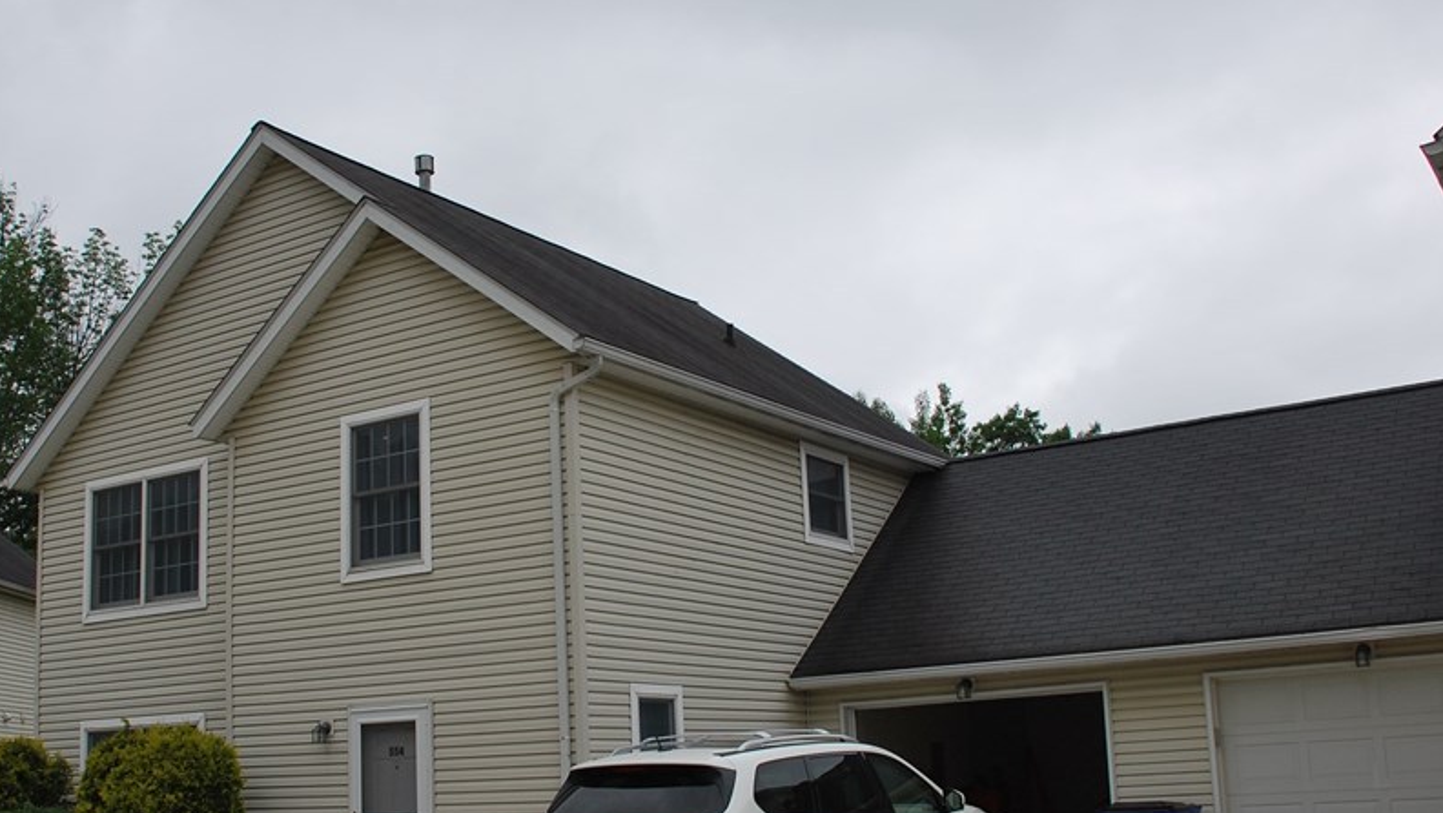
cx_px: 623
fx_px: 1646
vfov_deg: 27.6
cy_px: 507
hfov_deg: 47.2
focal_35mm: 43
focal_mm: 20
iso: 200
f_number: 5
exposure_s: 1/100
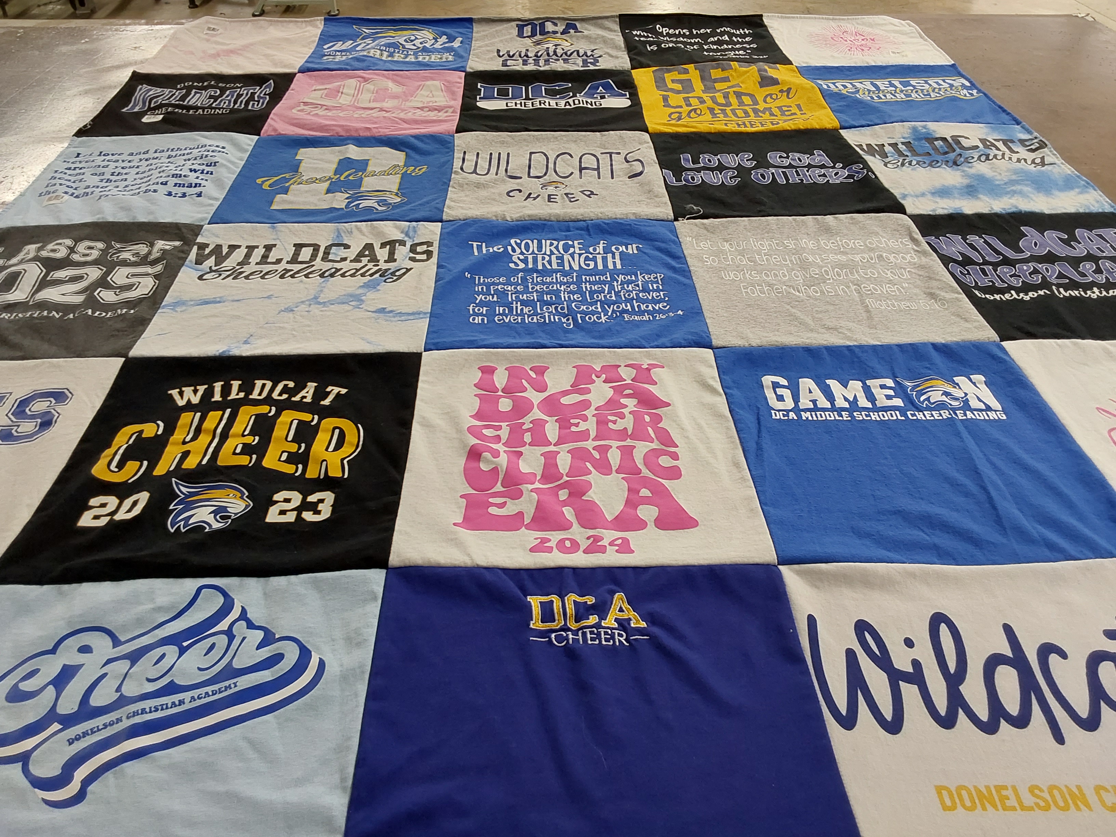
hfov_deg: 63.4
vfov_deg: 49.7
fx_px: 903
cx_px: 558
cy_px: 418
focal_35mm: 28
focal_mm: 2.91
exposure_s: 1/60
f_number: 1.9
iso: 100
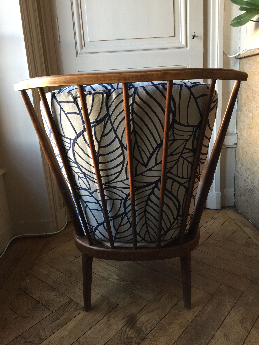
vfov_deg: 61.7
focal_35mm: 29
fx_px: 289
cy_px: 172
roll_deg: +3.7
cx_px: 130
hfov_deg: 48.2
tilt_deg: -13.4
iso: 50
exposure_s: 1/17
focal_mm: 4.15
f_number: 2.2
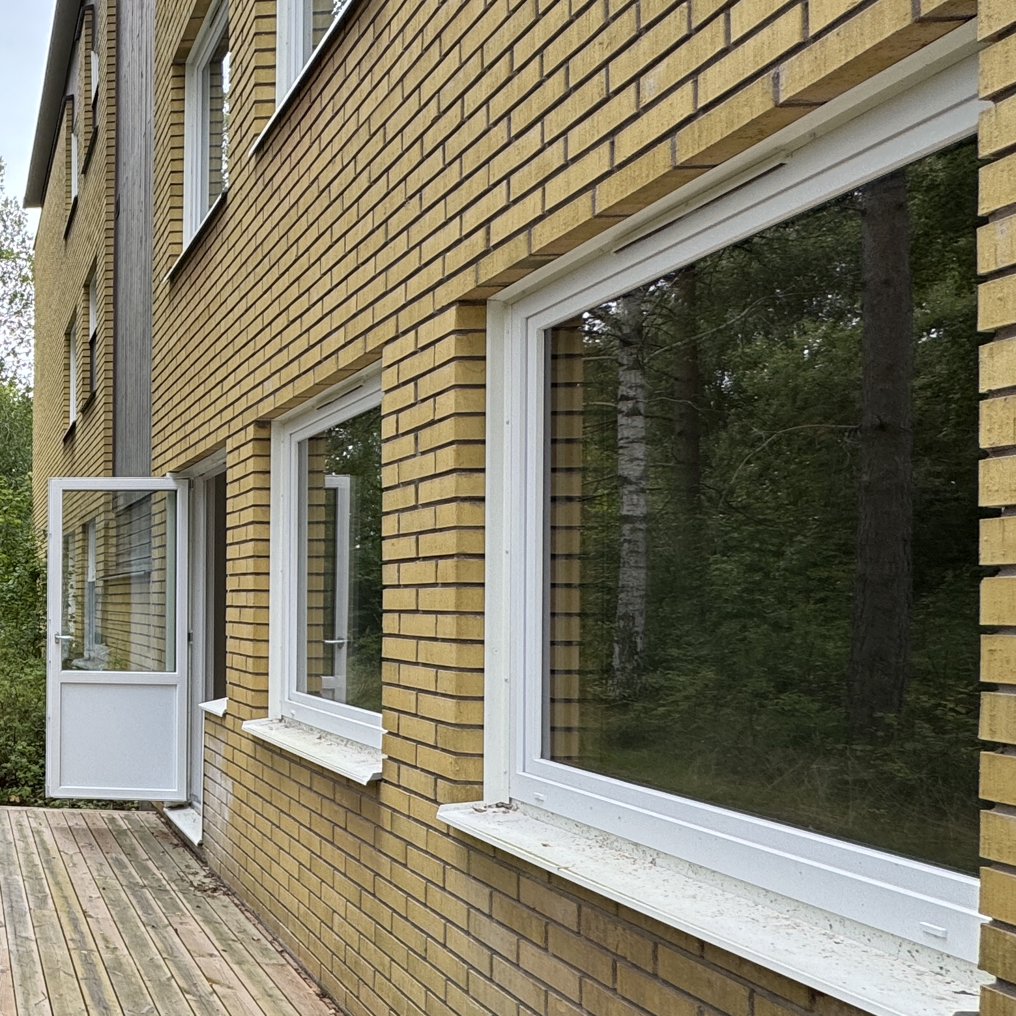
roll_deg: -0.7
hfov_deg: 38.3
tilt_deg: +1.3
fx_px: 1063
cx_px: -196
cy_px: 588
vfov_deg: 50.9
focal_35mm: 32
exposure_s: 1/270
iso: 40
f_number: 2.2
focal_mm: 2.22
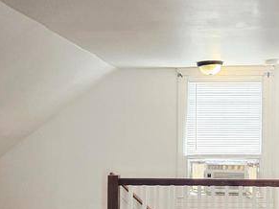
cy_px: 152
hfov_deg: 23.7
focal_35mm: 81
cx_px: 228
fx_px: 653
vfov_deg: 18.1
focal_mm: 5.4
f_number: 1.8
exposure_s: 1/120
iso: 160
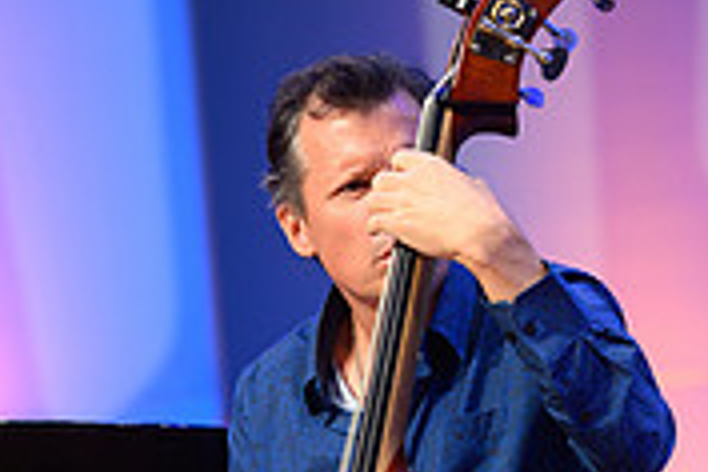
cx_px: 244
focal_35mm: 508
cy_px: 732
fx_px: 9990
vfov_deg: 2.7
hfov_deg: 4.1
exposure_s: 1/160
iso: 1600
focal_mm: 200
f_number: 4
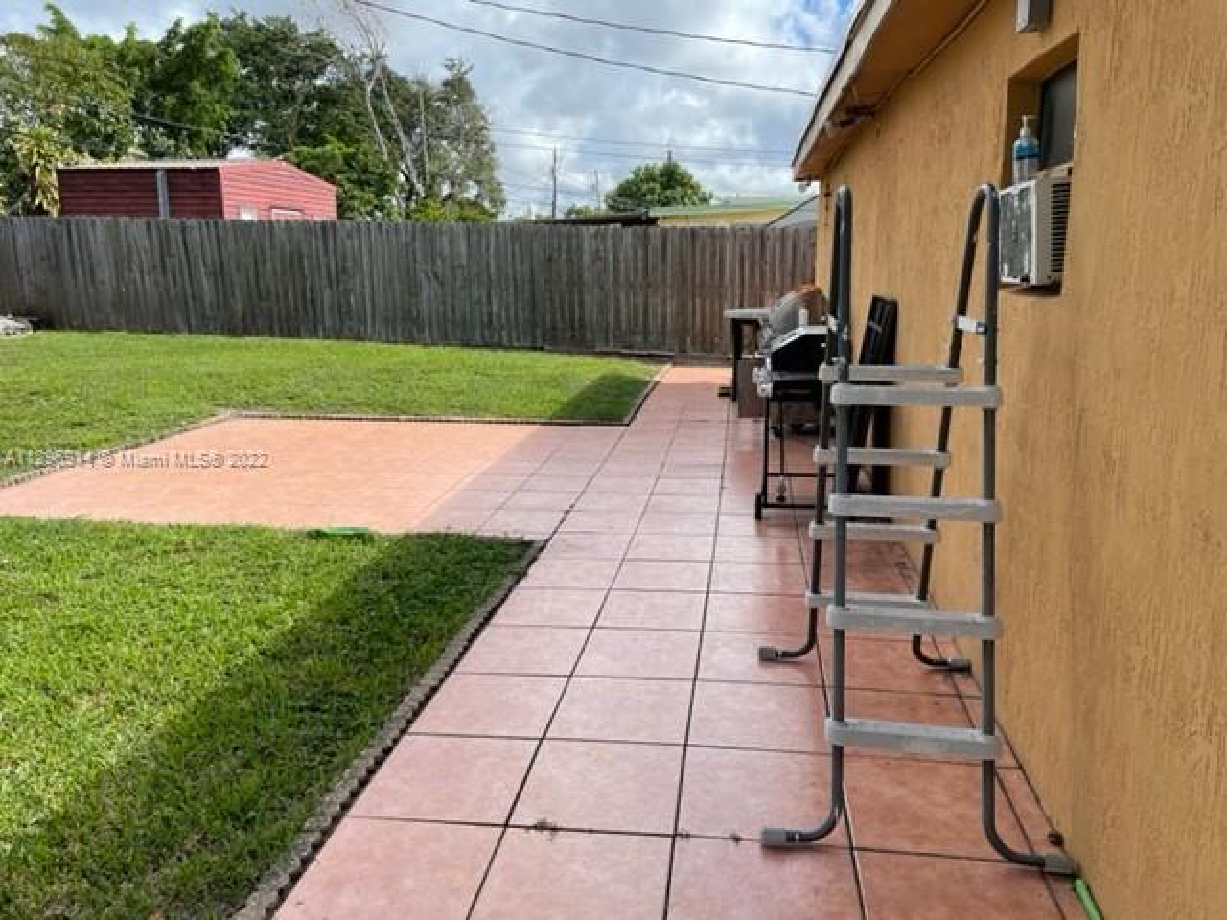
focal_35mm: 26
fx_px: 922
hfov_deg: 67.3
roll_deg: +1.9
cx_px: 614
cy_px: 460
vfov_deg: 53.1
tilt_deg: -10.9
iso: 32
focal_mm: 4.2
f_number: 1.6
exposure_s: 1/1887
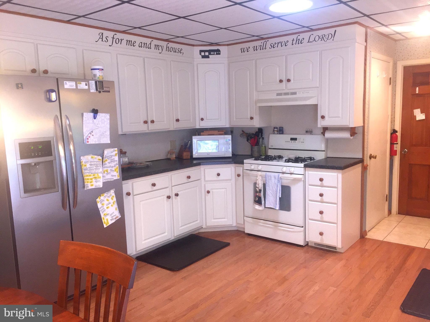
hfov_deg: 61.7
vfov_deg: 48.2
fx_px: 360
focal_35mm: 29
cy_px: 161
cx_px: 215
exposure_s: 1/30
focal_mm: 4.15
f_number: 2.2
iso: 80
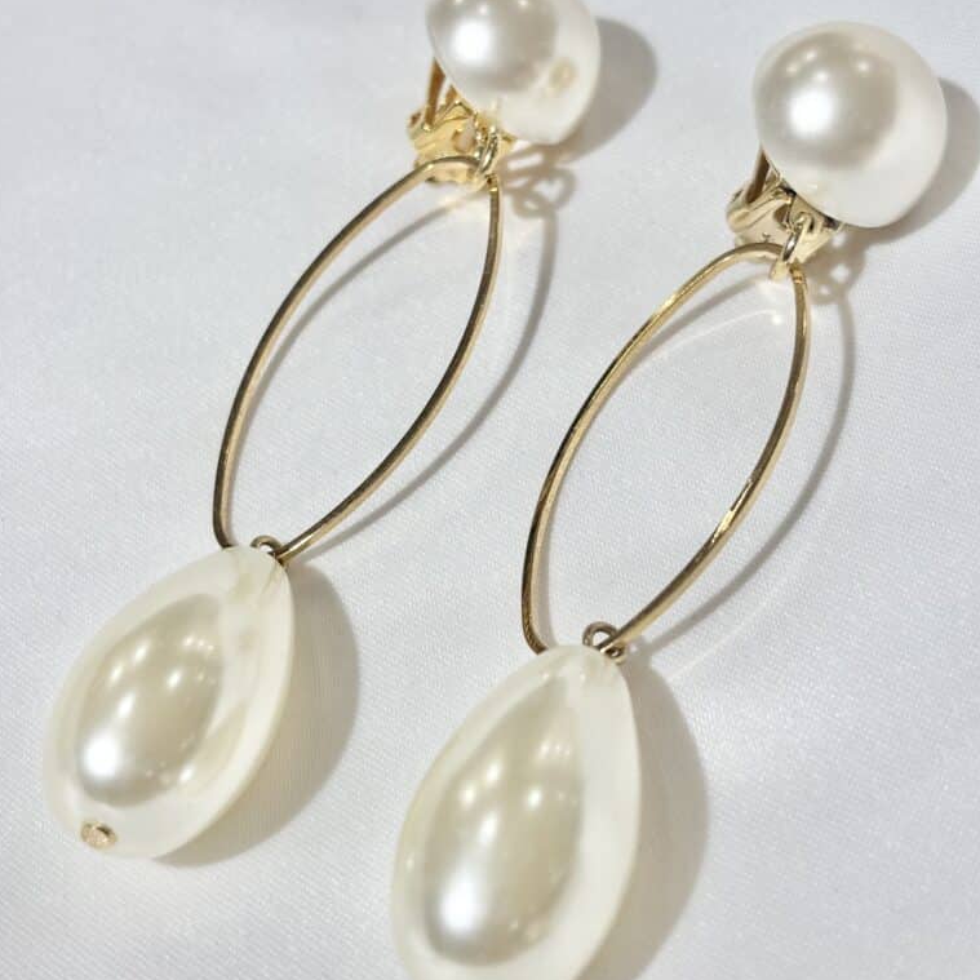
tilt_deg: -48.6
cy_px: 429
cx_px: 487
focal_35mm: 62
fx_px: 1986
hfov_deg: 27.7
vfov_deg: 27.7
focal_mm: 5.96
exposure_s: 1/159
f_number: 1.6
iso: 25
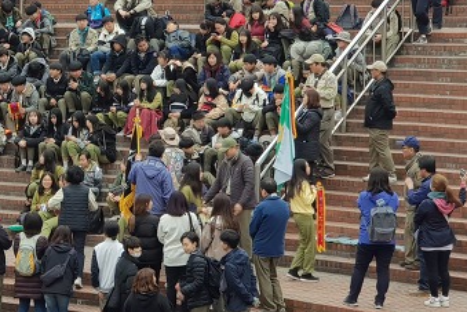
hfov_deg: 16.6
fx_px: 1582
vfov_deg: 11.2
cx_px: 69
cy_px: 53
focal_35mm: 122
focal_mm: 6
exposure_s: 1/40
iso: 25
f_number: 2.4
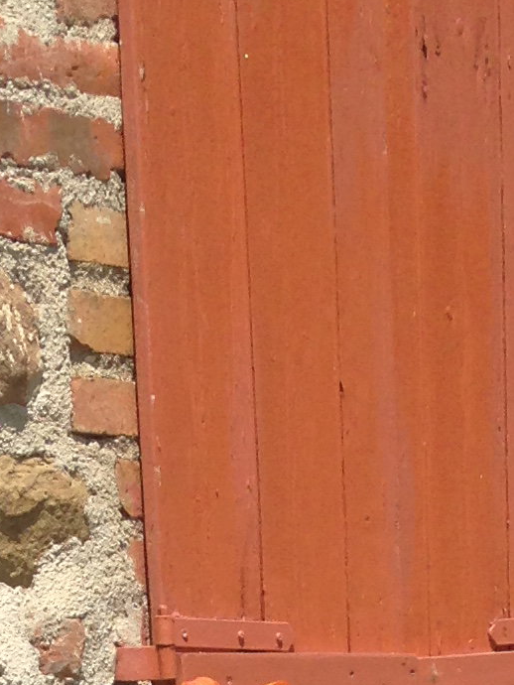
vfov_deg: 11.0
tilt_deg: -14.0
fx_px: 3087
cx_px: 391
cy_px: 1562
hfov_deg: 9.5
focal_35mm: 156
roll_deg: +2.6
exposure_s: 1/1466
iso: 50
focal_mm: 4.12
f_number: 2.4
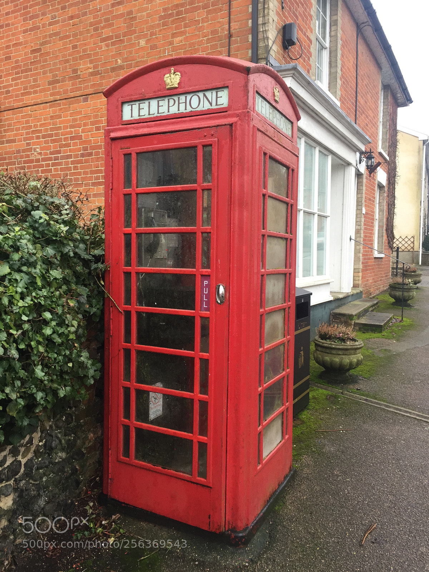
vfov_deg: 61.7
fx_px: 479
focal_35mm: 29
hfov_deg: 48.2
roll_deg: -0.6
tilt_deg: -3.4
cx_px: 214
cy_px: 286
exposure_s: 1/100
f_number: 2.2
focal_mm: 4.15
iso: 50
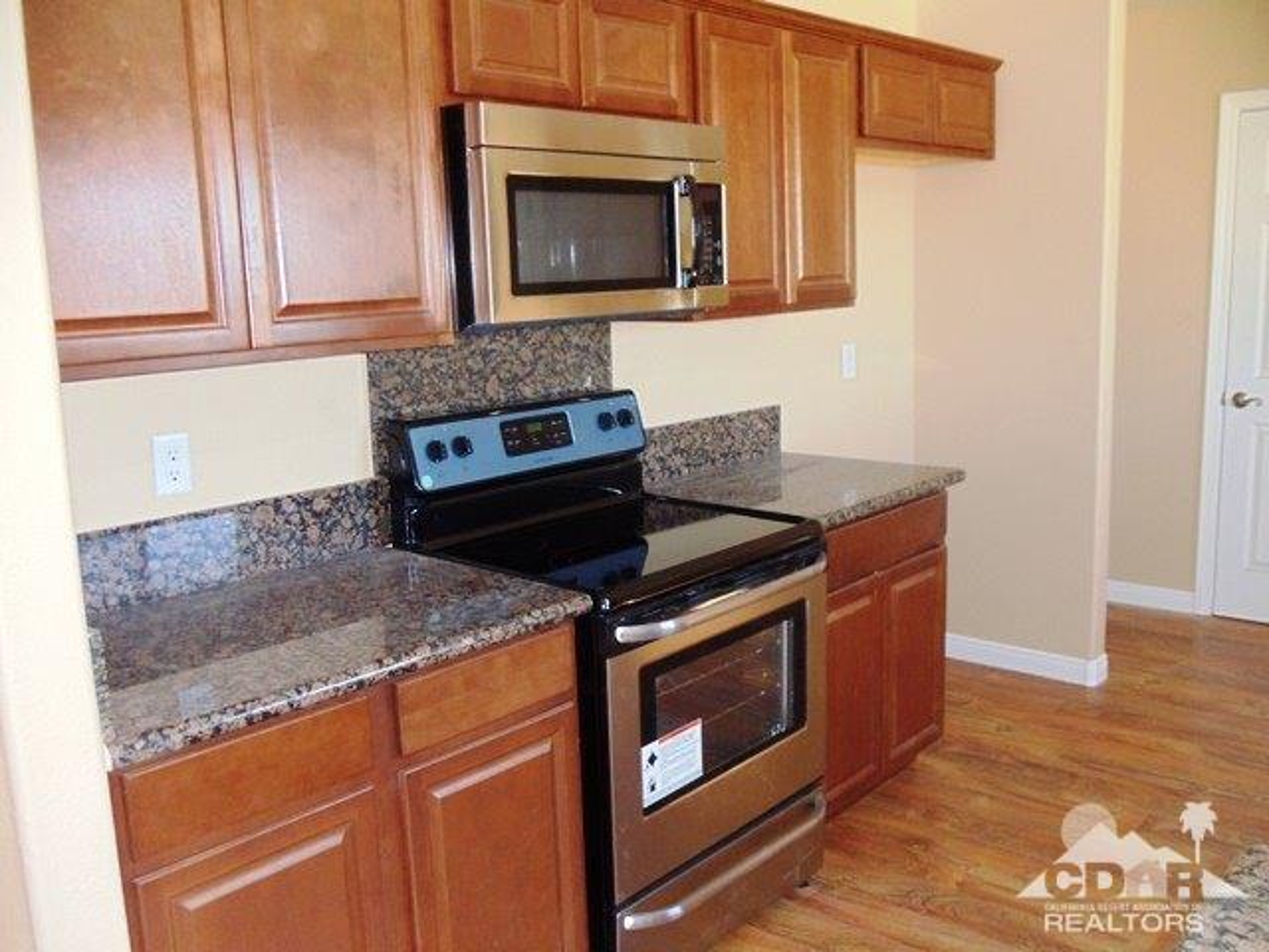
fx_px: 1613
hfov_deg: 42.9
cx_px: 634
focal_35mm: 44
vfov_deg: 32.9
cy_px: 476
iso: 400
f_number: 3.5
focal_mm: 6
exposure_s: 1/30
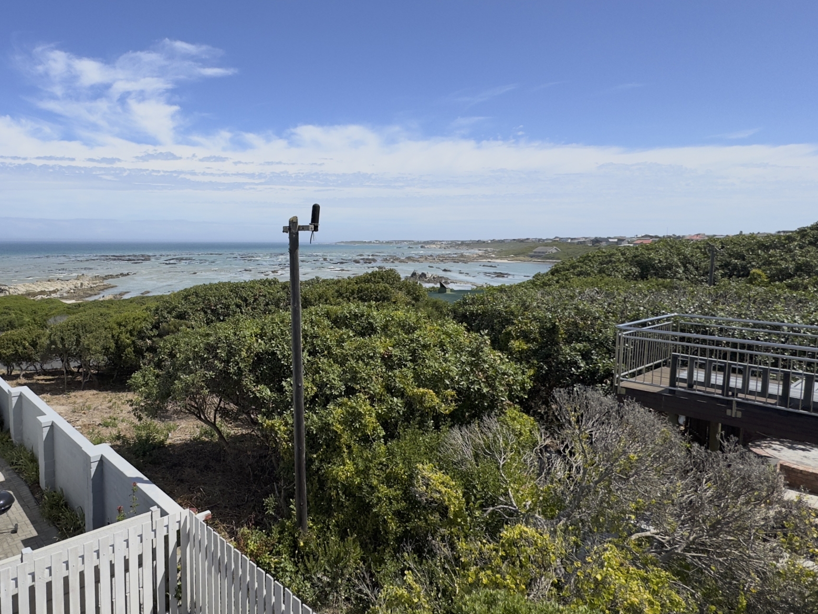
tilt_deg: -4.8
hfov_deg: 71.8
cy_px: 288
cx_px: 276
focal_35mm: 23
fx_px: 544
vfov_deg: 58.8
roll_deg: -0.2
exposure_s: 1/2273
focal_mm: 2.22
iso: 50
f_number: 2.2
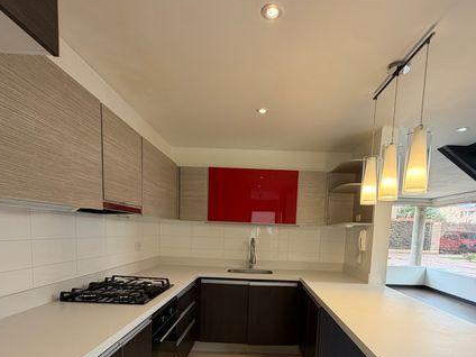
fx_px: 303
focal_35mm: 22
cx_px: 258
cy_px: 264
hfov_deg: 76.2
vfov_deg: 58.2
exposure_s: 1/120
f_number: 2.2
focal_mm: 2.22
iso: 100
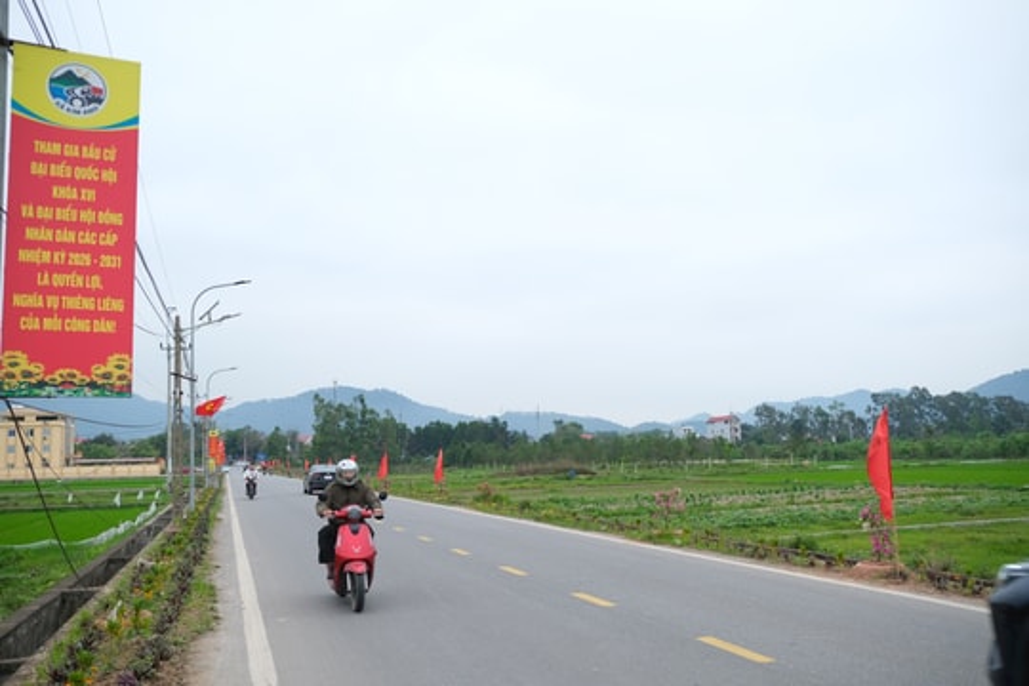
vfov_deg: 37.9
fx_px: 1000
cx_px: 514
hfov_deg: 54.4
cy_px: 343
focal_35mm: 35
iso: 160
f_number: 3.2
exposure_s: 1/160
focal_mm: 23
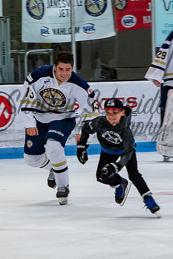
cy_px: 164
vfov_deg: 6.2
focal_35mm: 333
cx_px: 46
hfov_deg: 4.1
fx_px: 2397
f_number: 4
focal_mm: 70
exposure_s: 1/250
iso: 400
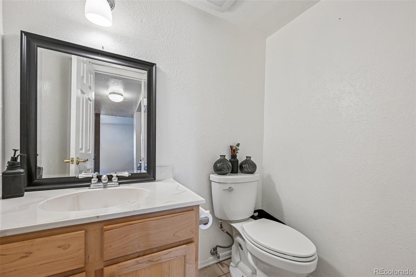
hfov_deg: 104.3
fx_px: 162
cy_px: 138
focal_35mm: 14
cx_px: 208
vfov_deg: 81.2
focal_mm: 14
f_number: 9
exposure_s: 1/15
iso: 320
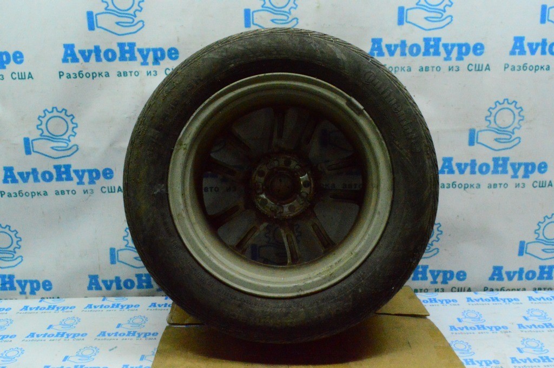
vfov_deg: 36.8
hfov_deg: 53.2
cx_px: 277
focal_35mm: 36
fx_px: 554
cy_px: 184
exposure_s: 1/60
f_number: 25
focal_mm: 24
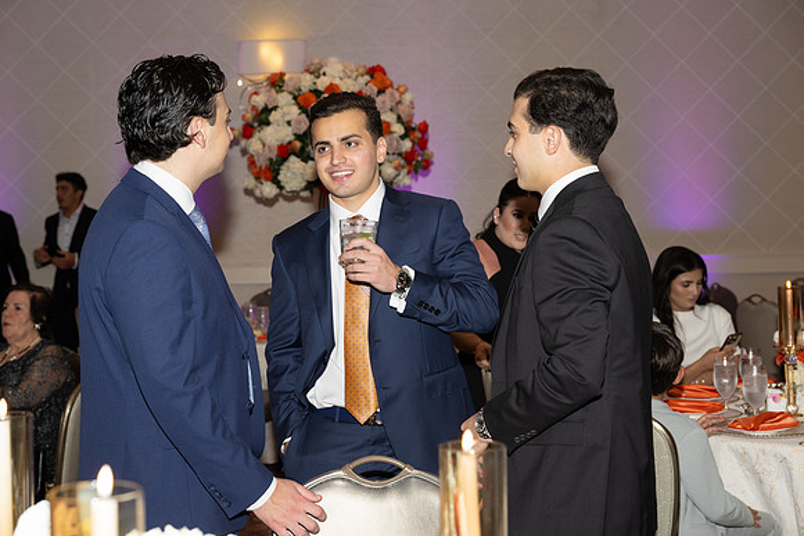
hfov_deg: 33.9
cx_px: 402
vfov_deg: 23.0
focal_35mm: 59
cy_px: 268
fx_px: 1318
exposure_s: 1/100
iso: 800
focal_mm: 59
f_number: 5.6
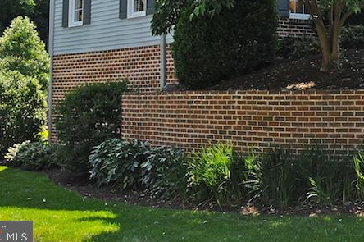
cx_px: 362
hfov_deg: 23.5
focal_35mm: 83
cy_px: -29
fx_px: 838
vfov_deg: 15.9
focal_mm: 24
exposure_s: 1/200
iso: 200
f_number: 7.1
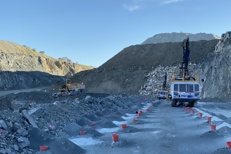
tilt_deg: +3.0
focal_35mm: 55
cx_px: 117
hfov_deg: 36.2
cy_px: 82
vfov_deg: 24.6
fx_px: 353
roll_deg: -1.9
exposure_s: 1/527
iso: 20
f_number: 2
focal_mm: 6
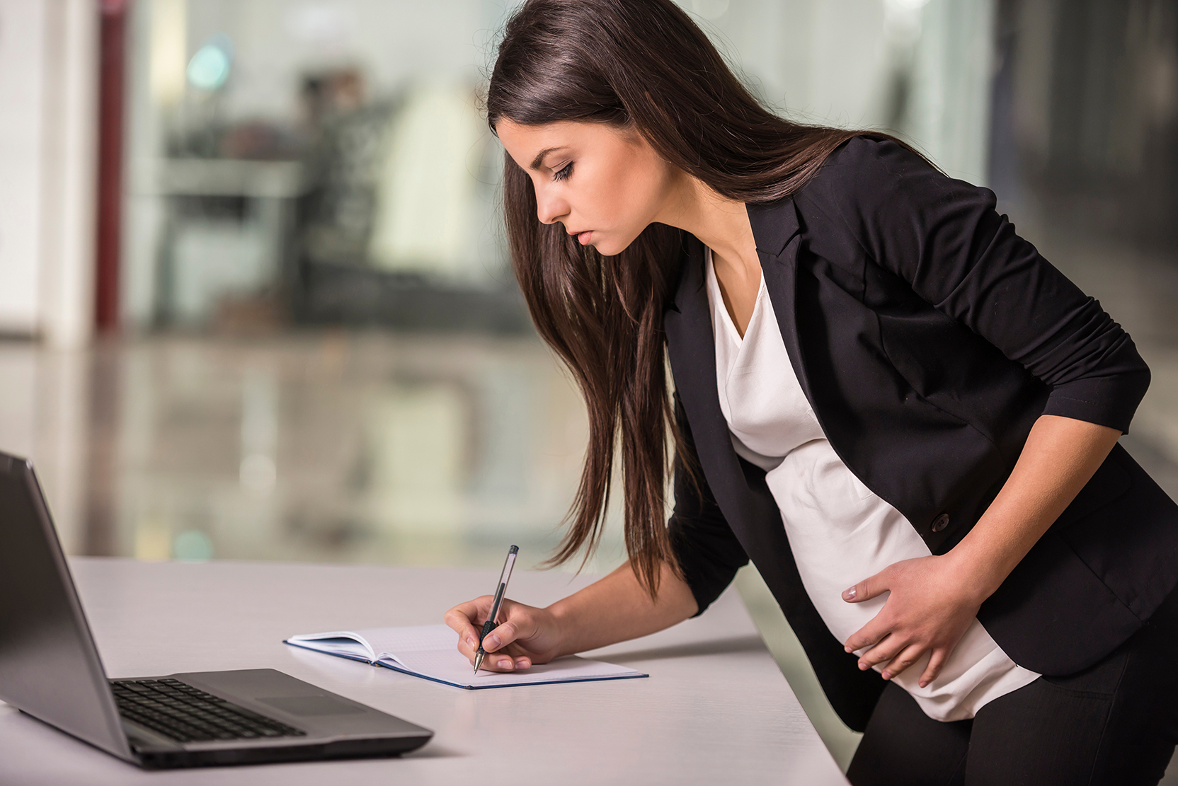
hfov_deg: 16.4
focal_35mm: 125
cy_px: 393
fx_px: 4092
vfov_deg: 11.0
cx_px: 589
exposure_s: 1/100
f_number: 2.8
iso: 400
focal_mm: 125
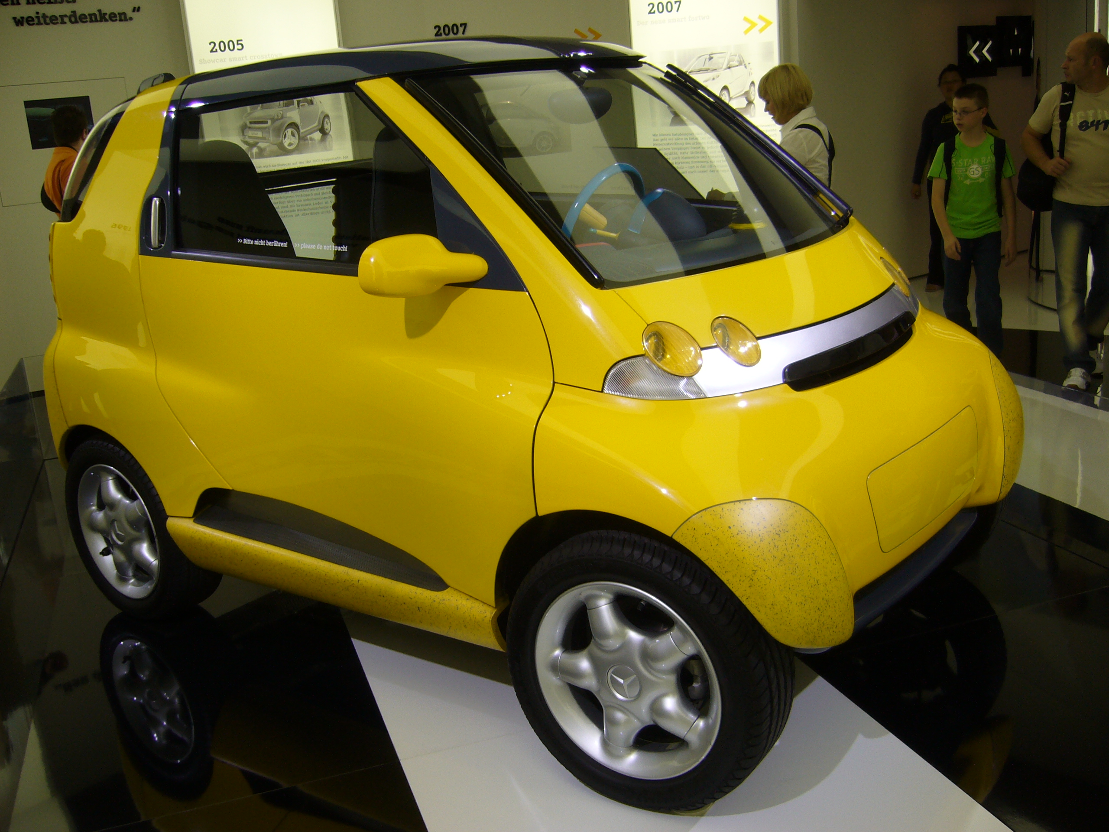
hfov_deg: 52.6
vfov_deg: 40.7
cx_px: 554
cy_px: 416
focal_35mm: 35
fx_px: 1121
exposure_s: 1/125
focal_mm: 5.8
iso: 80
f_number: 2.8
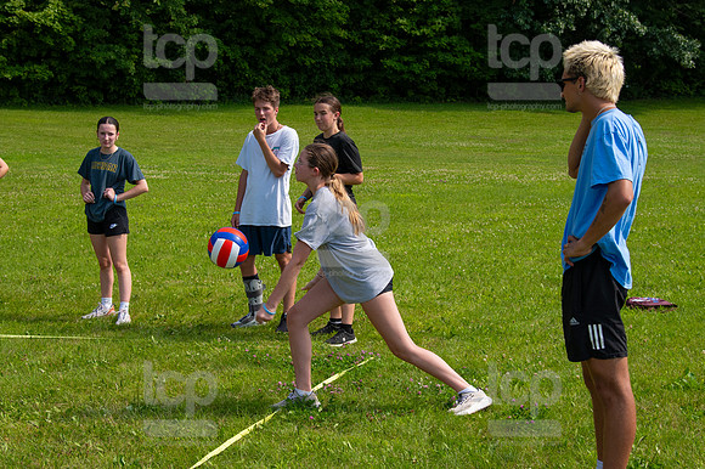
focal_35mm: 60
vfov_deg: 22.6
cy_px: 234
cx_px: 352
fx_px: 1174
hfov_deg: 33.4
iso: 200
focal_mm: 40
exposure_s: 1/800
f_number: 5.6
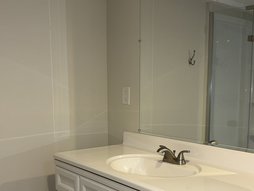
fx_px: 338
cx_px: 141
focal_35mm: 46
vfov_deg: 31.2
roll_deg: +1.2
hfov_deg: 41.2
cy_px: 130
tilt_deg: -6.8
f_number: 1.6
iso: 40
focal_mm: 5.96
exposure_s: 1/27
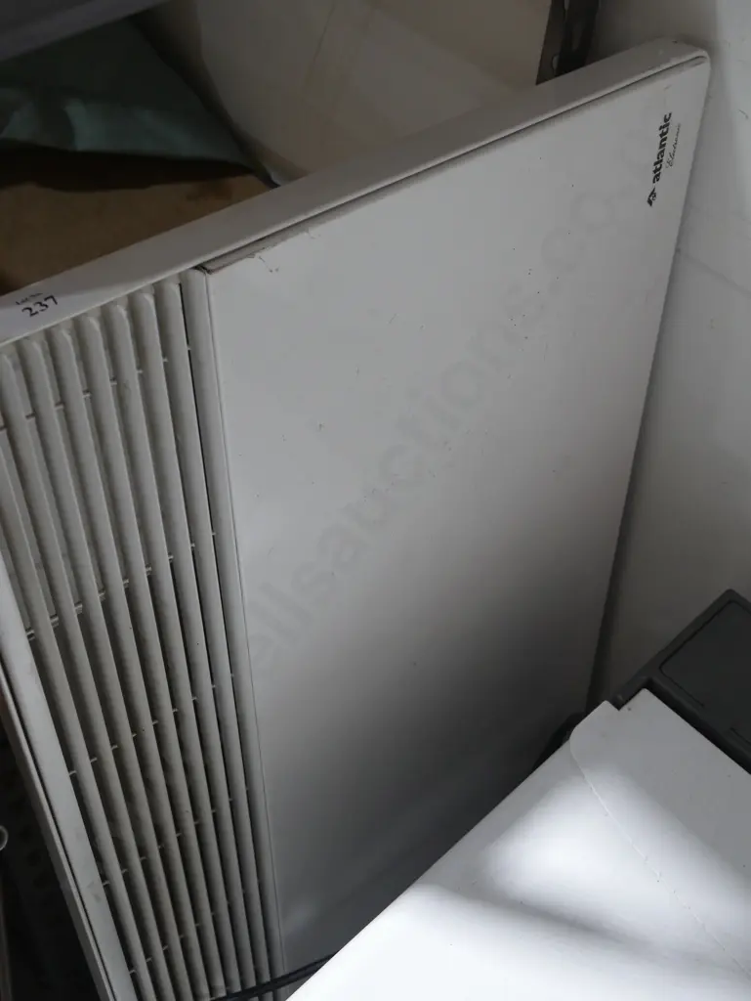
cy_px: 500
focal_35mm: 40
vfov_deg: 46.8
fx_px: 1156
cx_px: 376
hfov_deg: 36.0
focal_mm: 20
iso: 1250
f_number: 5.6
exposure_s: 1/60
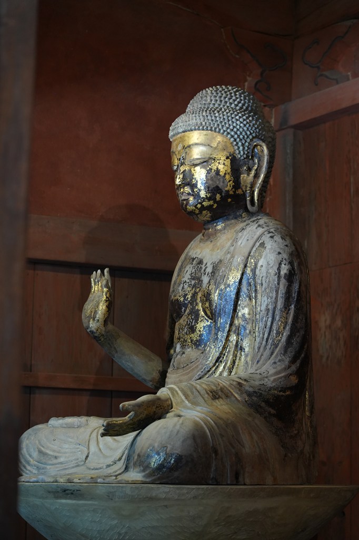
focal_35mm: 93
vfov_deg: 21.9
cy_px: 270
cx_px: 180
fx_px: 1392
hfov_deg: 14.7
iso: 3200
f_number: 4.5
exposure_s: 1/20
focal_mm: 93
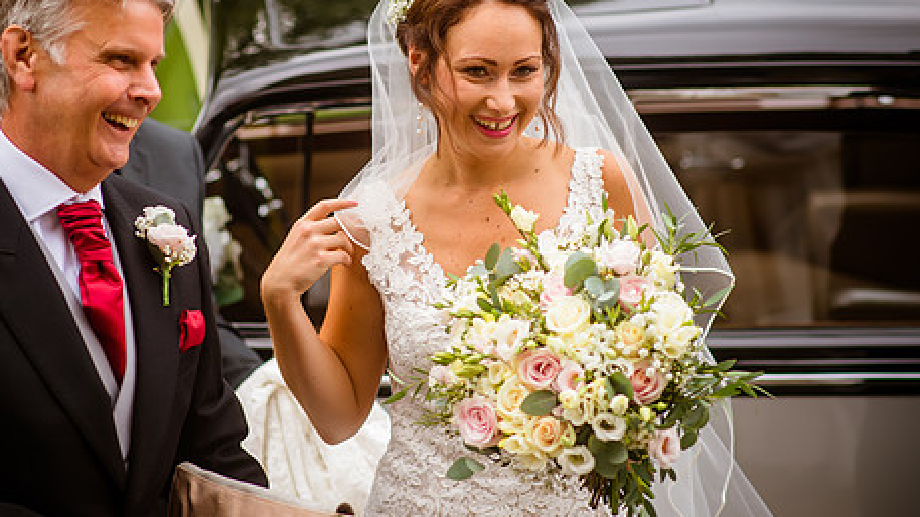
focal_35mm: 113
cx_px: 389
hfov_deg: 18.9
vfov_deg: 10.7
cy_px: 183
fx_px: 2756
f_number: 2.8
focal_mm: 85
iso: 450
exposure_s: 1/2500
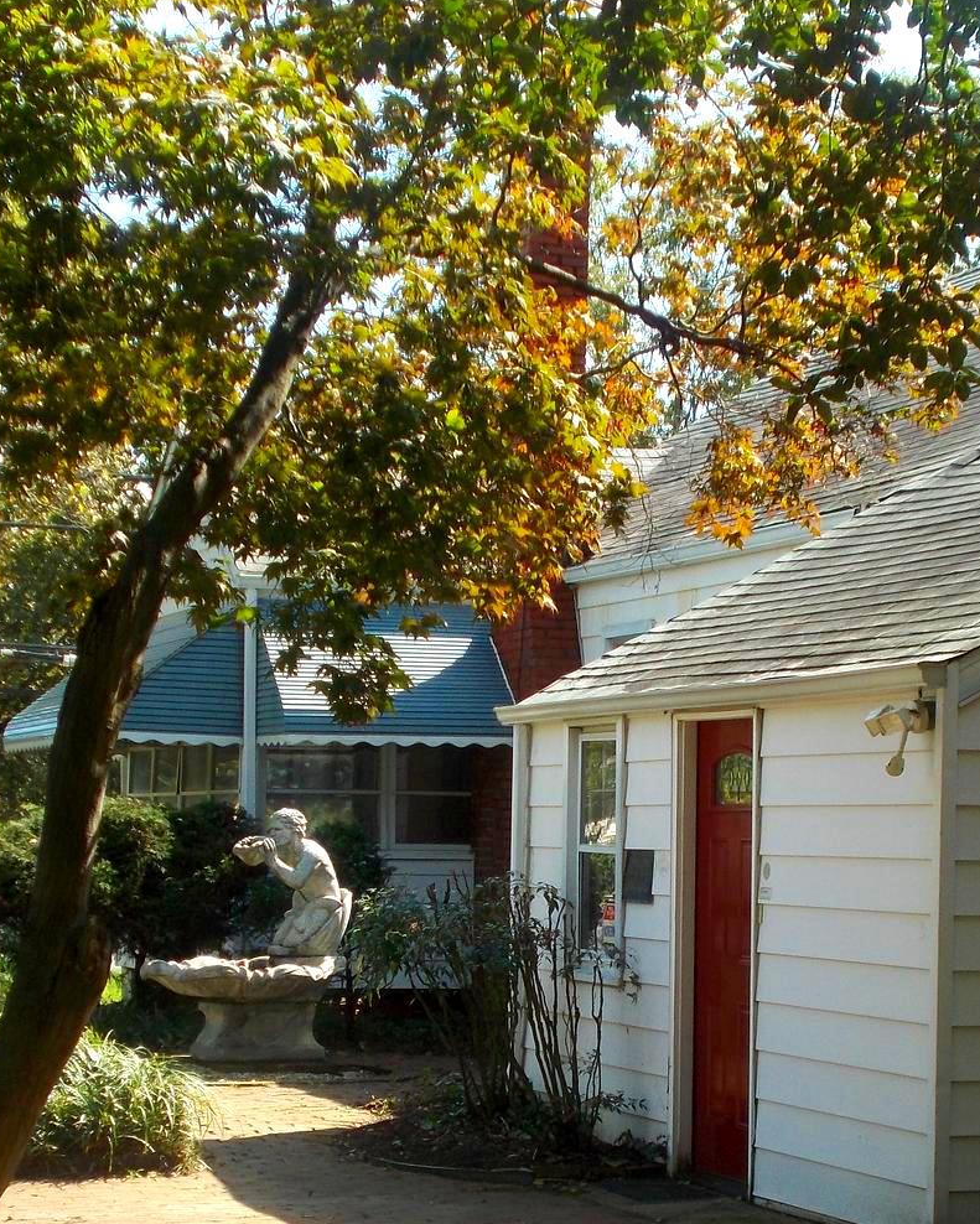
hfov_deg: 17.3
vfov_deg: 21.3
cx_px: 562
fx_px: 3225
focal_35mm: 89
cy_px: 907
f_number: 4.2
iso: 80
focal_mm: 7.9
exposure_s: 1/200
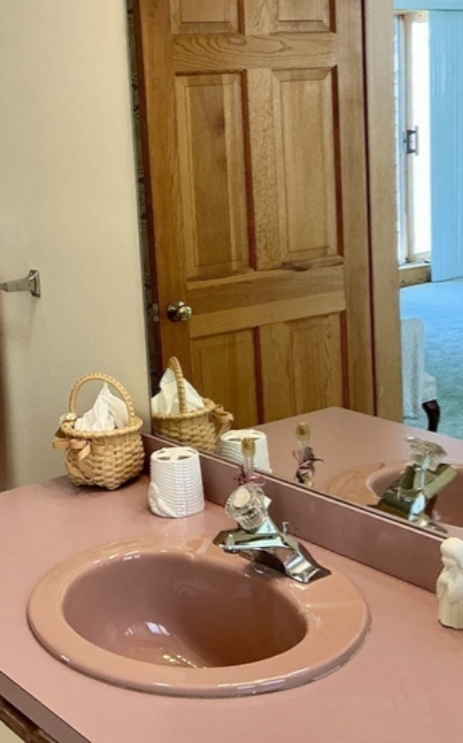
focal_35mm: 55
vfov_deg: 36.8
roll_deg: +3.0
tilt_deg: -9.3
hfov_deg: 23.5
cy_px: 312
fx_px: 1112
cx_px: 187
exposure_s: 1/60
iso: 64
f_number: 1.8
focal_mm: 3
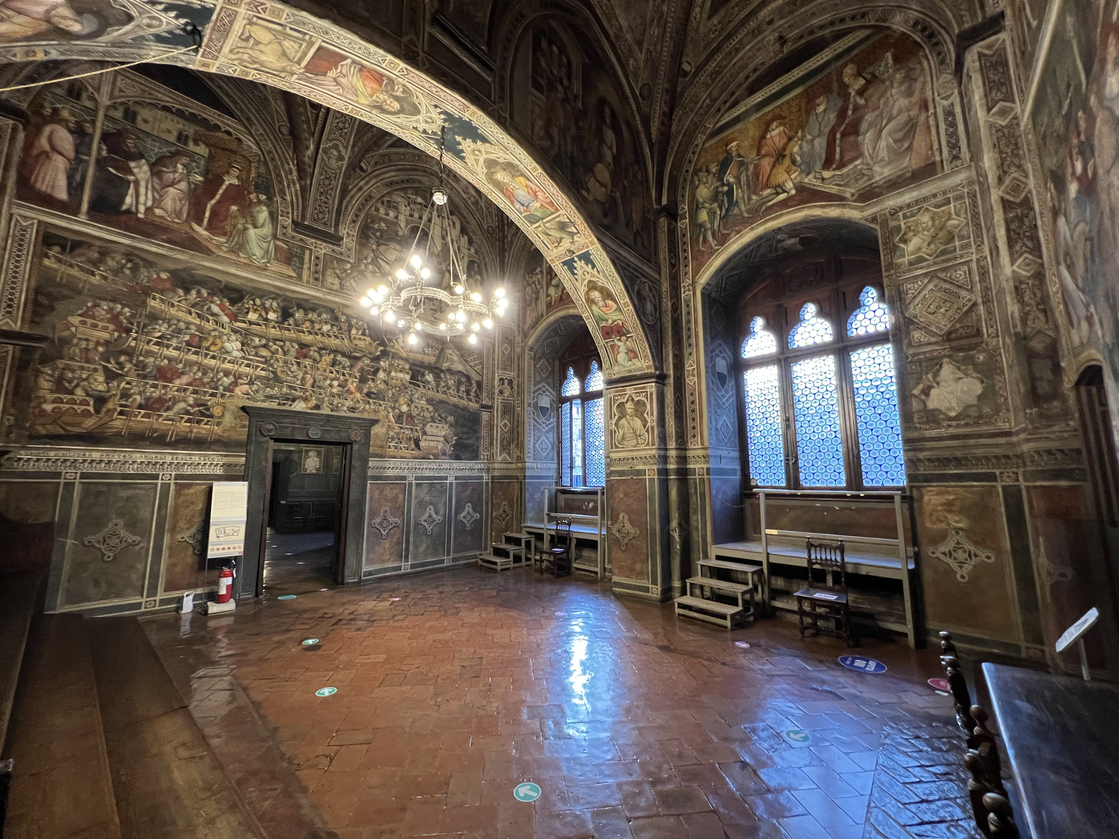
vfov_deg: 89.9
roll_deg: +0.0
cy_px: 420
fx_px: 420
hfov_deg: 106.2
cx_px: 560
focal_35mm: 13
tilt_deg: +7.8
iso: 640
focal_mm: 1.57
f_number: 1.8
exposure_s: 1/50
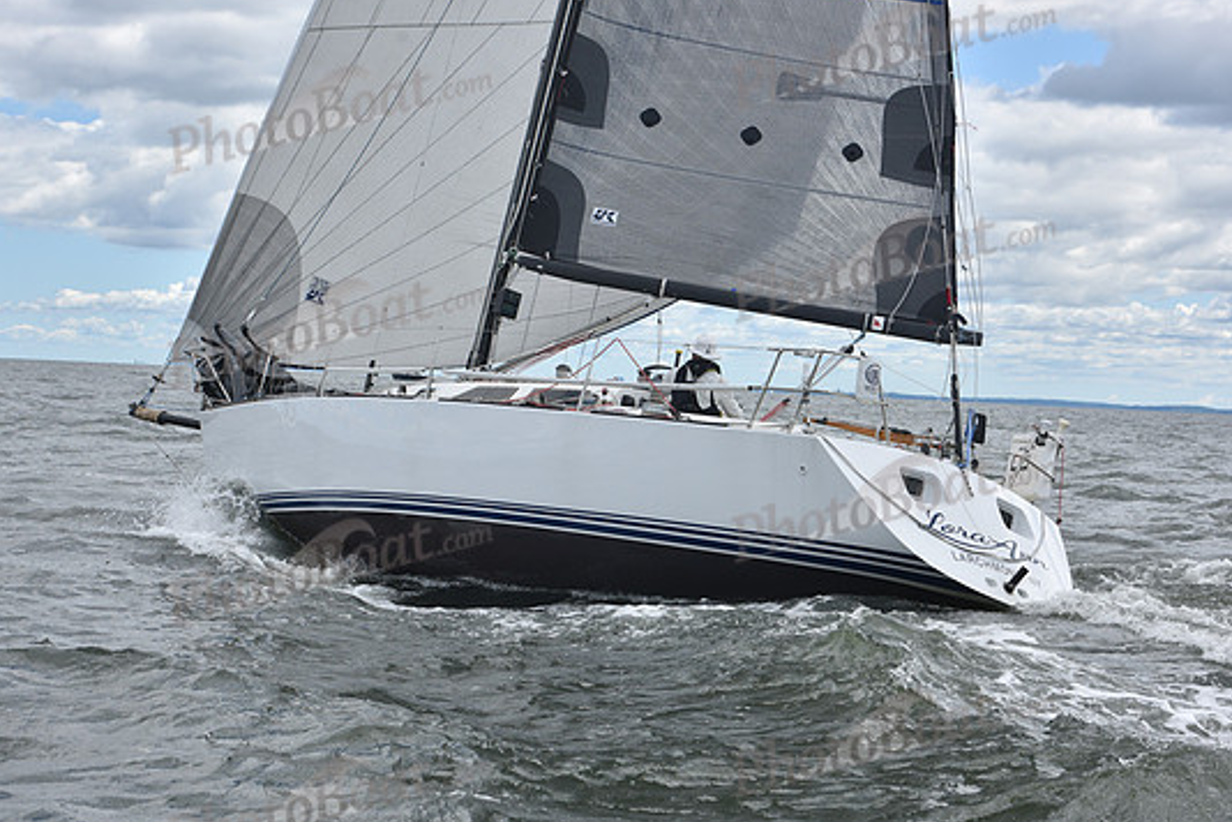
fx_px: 2601
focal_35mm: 76
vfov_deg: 17.9
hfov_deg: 26.7
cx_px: 614
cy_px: 414
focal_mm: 70
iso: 250
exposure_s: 1/800
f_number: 9
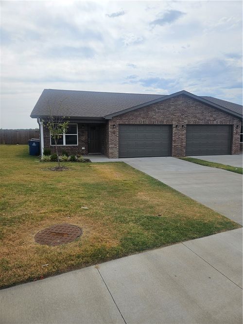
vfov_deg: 73.9
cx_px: 122
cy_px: 162
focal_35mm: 23
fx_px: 215
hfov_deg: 58.9
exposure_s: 1/2551
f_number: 1.8
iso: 25
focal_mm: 5.4
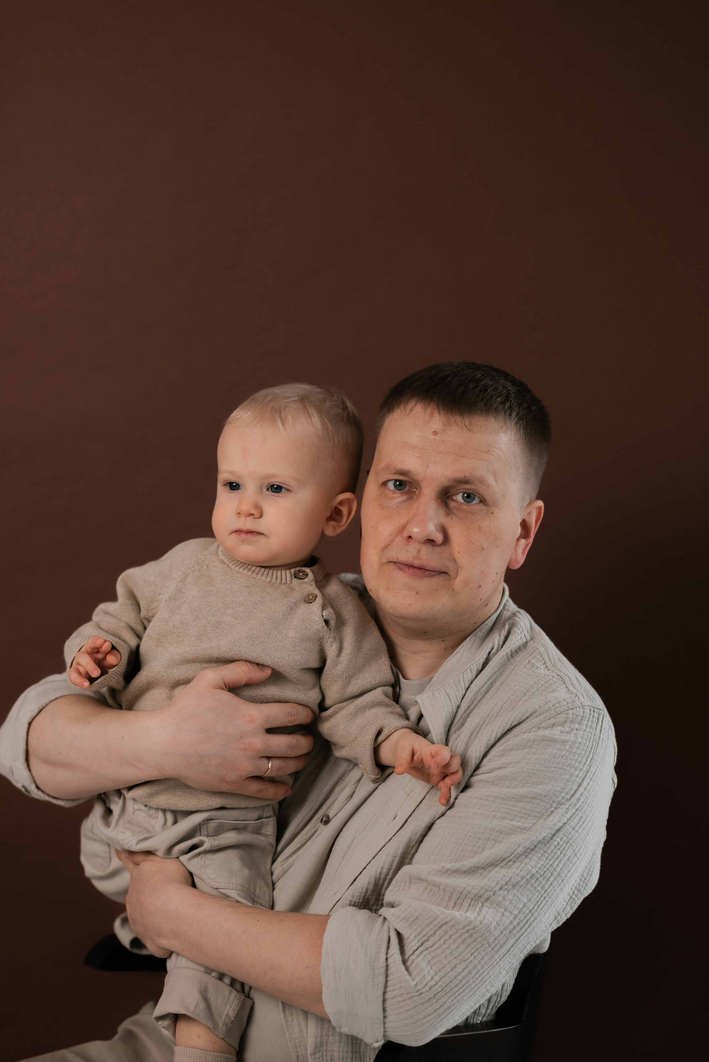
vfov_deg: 23.9
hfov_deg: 16.1
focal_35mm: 85
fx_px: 2509
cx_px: 354
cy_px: 531
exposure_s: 1/250
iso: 320
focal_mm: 85
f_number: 2.5
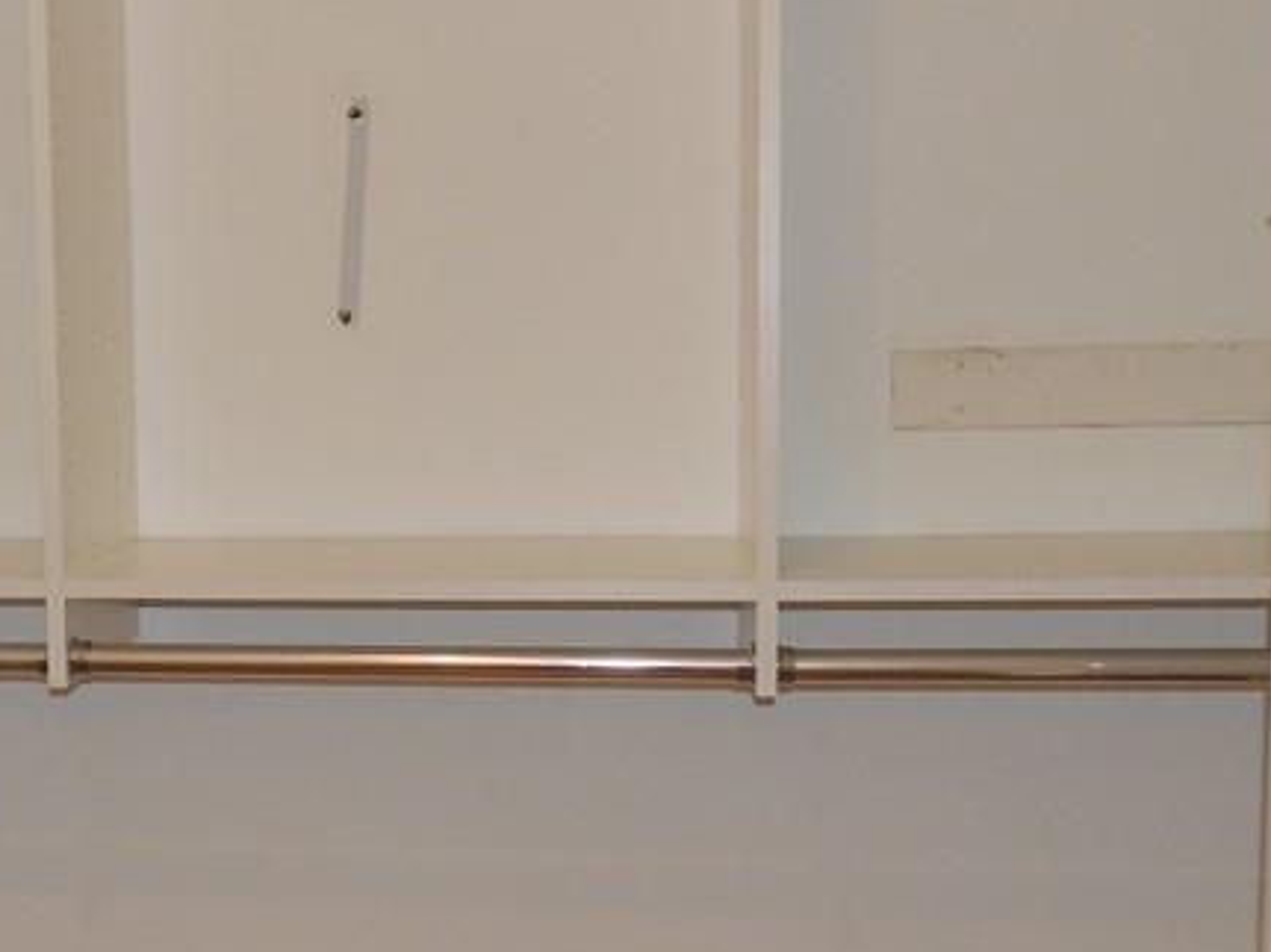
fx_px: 2092
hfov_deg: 32.1
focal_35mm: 57
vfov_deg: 25.6
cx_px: 115
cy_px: 542
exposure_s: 1/30
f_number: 3
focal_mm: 4.3
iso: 200
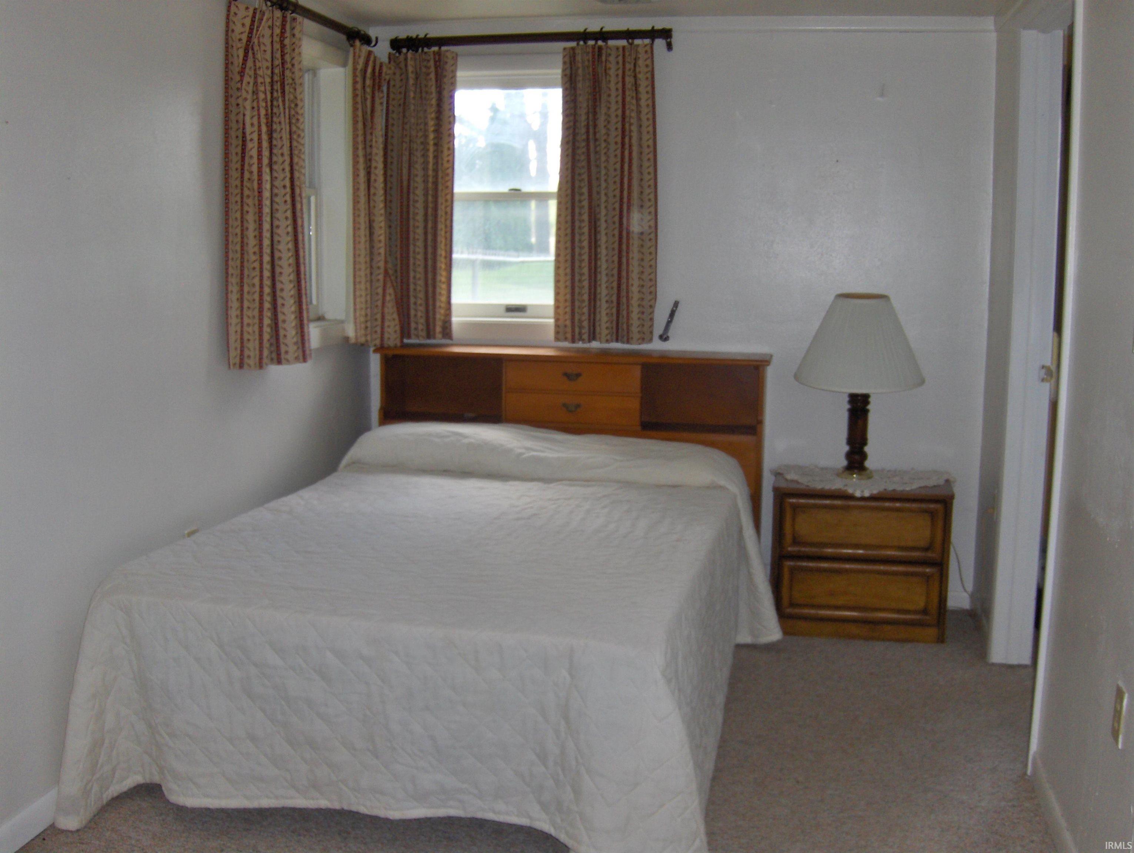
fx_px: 1148
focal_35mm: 35
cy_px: 426
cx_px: 567
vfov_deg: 40.8
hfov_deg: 52.6
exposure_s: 1/60
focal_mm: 7.5
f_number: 2.8
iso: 100
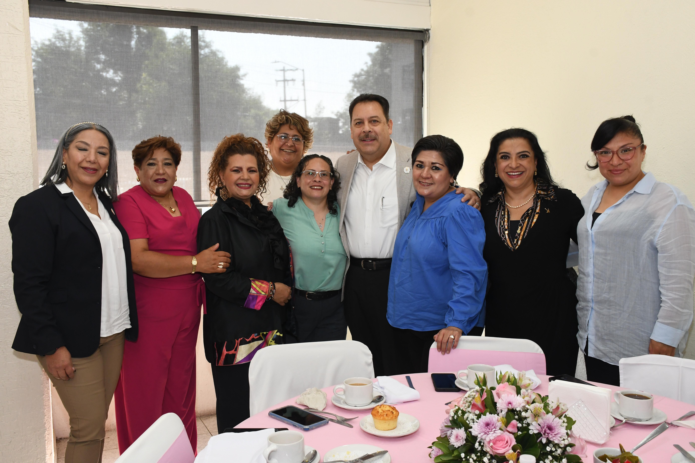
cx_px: 348
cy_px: 232
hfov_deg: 53.1
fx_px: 695
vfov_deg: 36.9
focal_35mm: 36
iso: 1250
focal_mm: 24
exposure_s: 1/100
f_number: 9
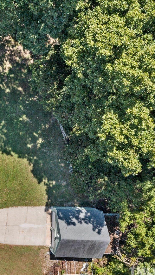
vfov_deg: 45.5
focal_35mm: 45
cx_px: -49
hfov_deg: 23.4
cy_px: 137
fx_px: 329
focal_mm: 10.26
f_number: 8
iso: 100
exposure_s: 1/500
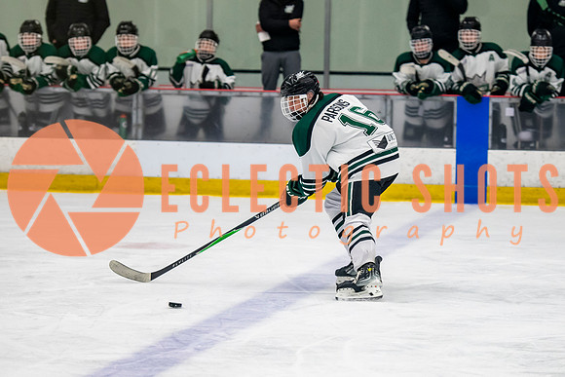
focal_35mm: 181
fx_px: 2838
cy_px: 192
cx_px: 354
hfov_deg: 11.4
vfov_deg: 7.6
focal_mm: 116
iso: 2000
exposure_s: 1/640
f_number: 3.2
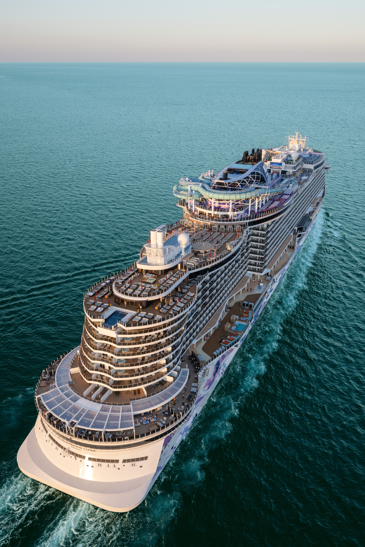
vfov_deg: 61.9
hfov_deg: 43.6
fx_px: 456
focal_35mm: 30
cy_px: 274
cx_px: 182
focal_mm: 30
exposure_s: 1/1250
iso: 1600
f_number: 7.1
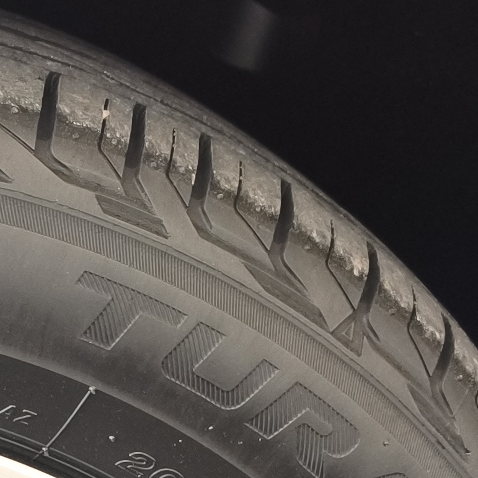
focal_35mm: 108
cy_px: 799
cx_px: -327
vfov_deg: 14.6
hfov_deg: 14.5
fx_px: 1687
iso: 250
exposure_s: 1/50
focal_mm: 6.45
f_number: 1.62
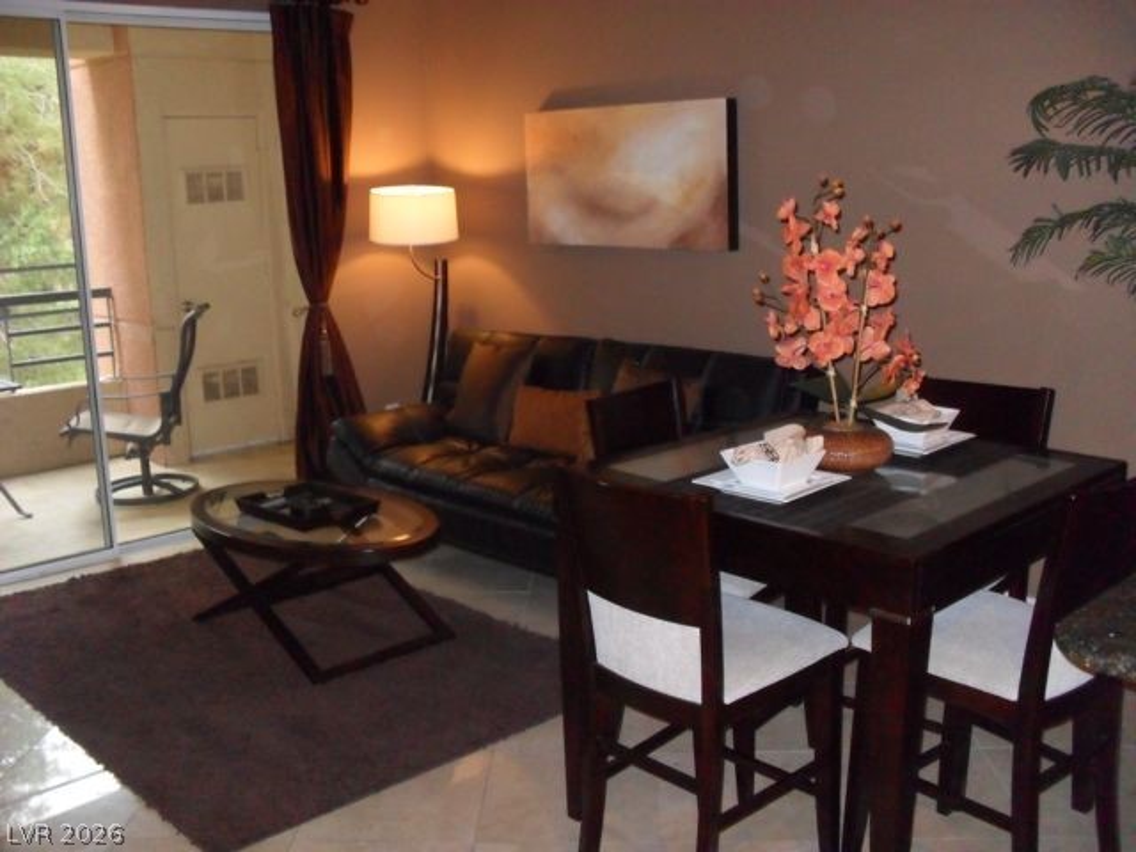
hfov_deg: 52.6
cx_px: 568
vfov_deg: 40.7
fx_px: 1149
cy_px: 426
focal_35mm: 35
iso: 320
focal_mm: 6.3
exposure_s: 1/45
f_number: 3
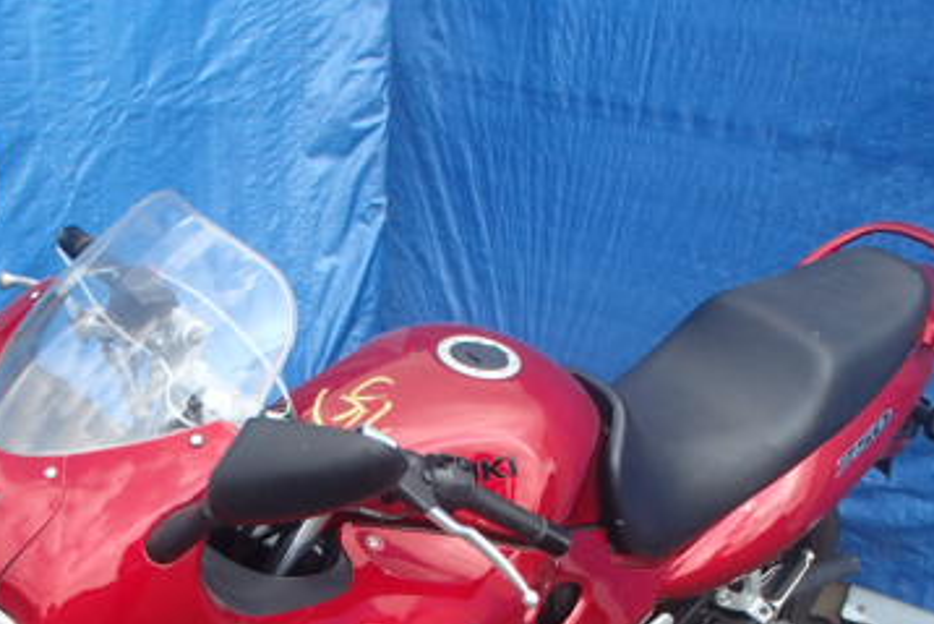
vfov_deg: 24.8
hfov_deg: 38.0
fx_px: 1350
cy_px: 624
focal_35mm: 52
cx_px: 360
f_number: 3.9
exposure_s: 1/200
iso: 100
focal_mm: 5
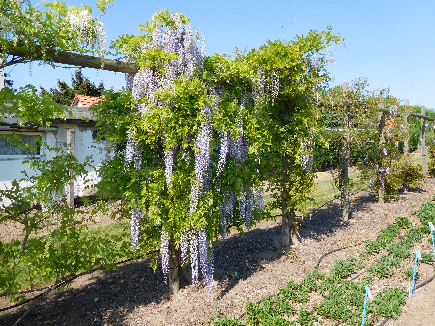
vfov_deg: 54.9
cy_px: 163
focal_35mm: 25
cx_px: 218
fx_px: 314
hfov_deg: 69.4
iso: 125
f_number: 3.4
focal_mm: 4.5
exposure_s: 1/800
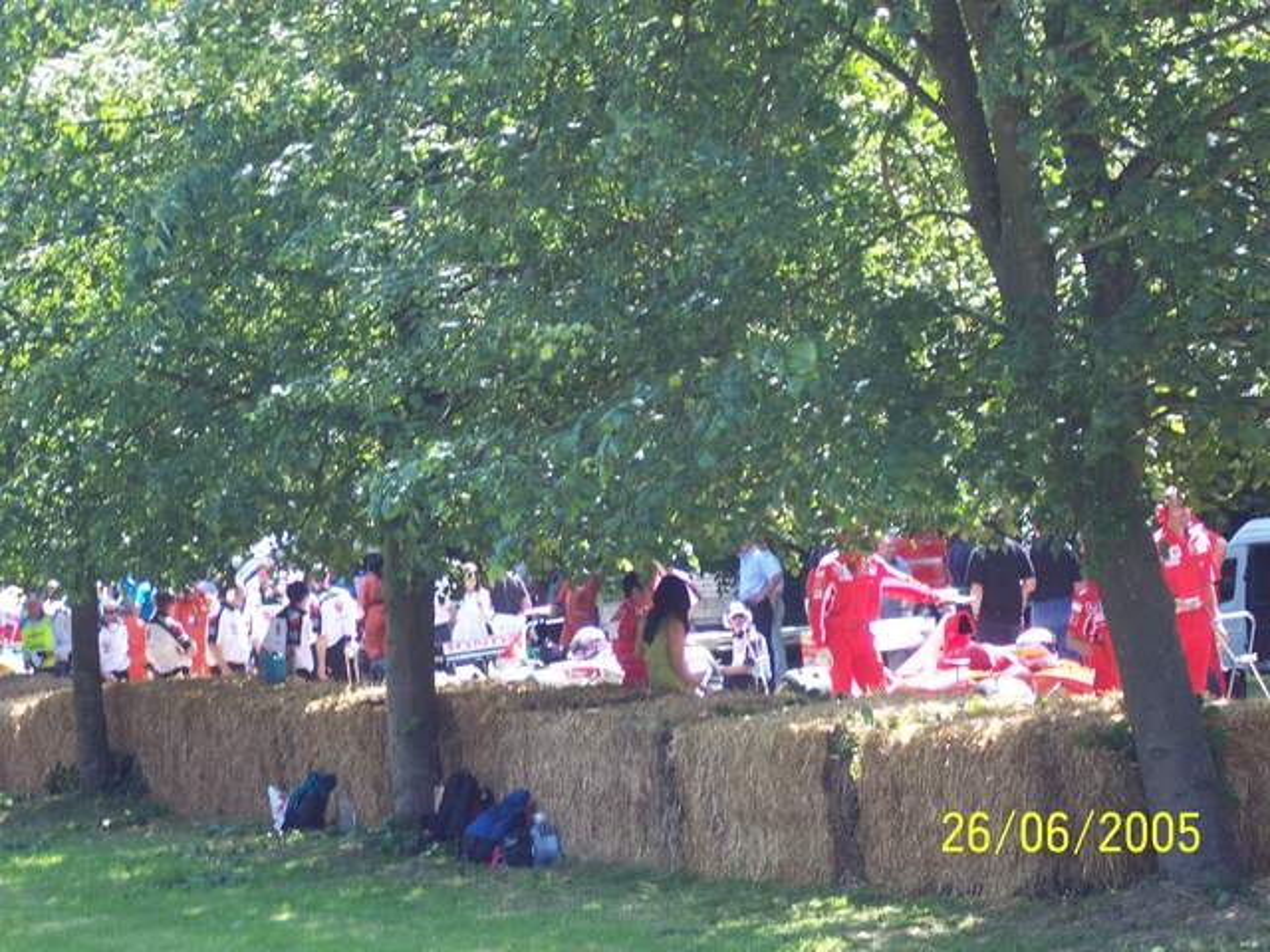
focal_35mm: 114
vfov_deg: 13.0
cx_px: 635
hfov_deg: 17.3
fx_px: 4182
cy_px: 476
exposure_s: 1/90
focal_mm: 24
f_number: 4.8
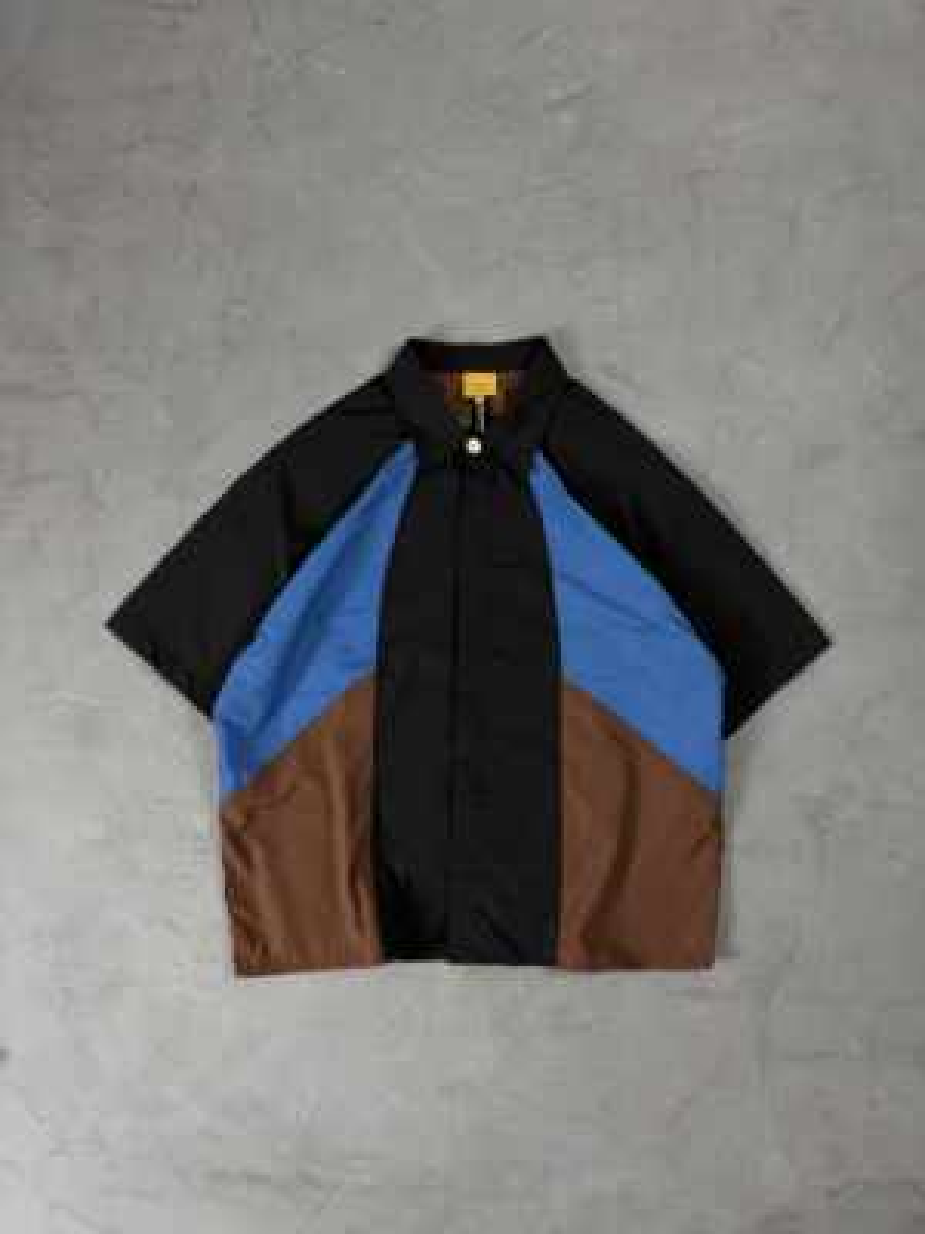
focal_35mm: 24
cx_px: 462
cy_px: 617
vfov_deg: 71.6
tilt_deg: -85.5
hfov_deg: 56.8
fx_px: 855
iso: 125
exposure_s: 1/60
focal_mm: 6.76
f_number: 1.78
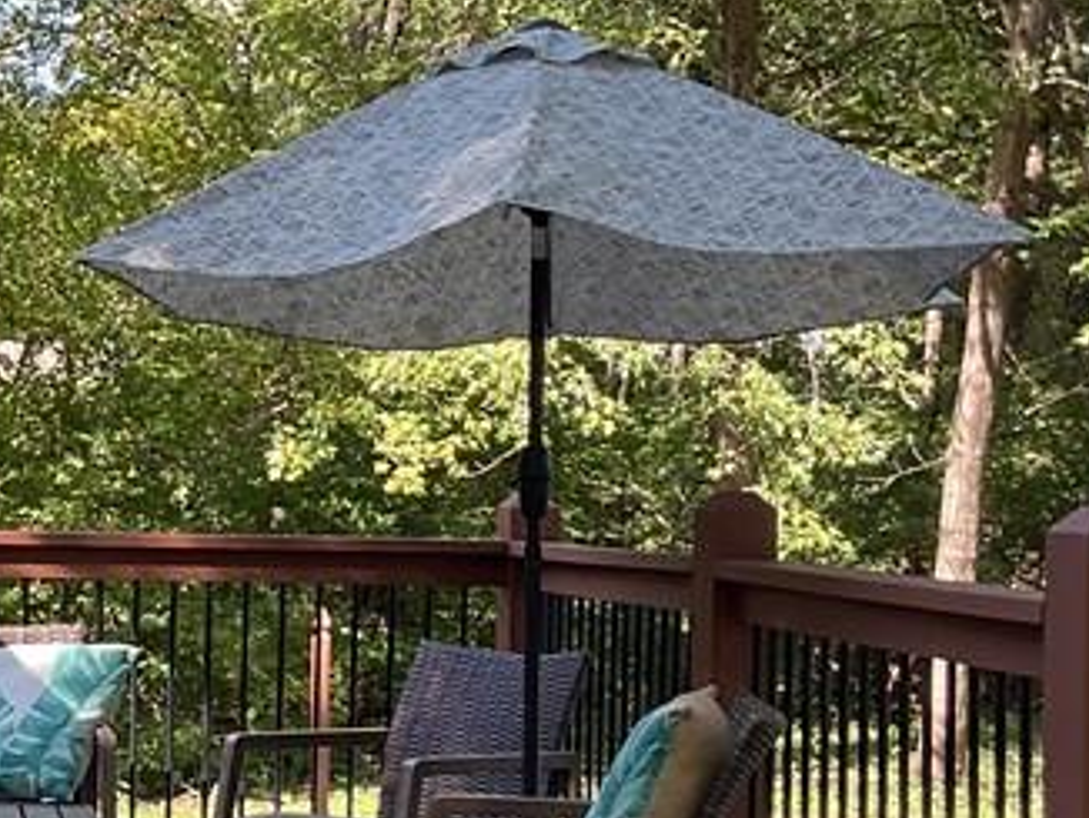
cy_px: 564
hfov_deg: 20.8
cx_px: 13
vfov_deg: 16.2
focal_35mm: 91
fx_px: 2865
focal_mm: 3
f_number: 1.8
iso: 25
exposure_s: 1/120
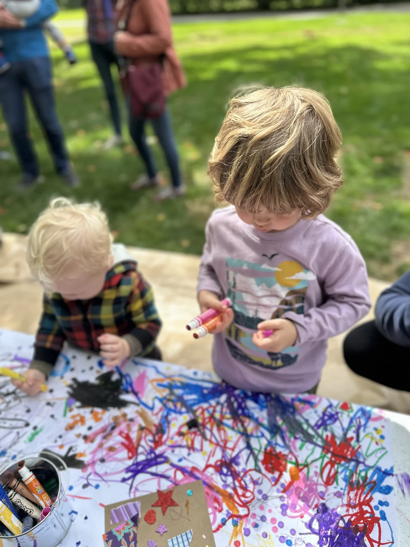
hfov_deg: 56.8
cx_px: 205
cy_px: 274
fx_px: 379
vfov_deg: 71.6
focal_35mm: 24
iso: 80
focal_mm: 6.86
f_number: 1.78
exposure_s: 1/1321
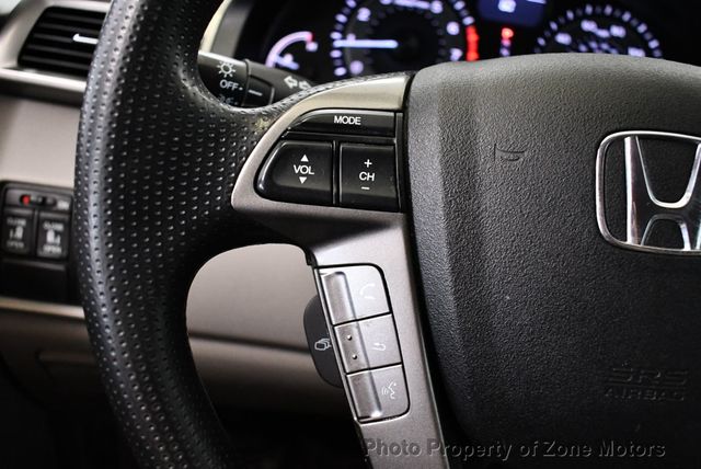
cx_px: 350
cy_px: 234
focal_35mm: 36
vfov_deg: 36.9
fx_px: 702
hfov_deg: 53.1
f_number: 3.5
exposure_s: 1/100
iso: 3200
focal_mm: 18
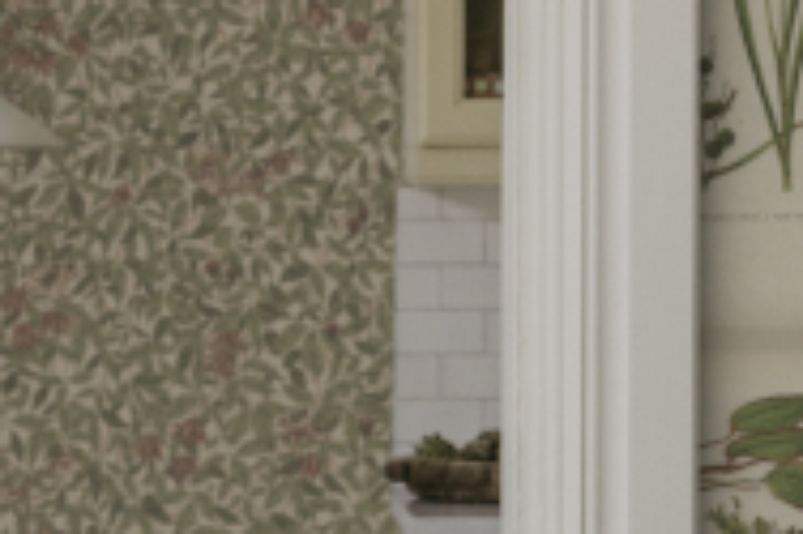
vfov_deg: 4.9
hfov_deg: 7.4
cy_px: 350
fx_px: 6218
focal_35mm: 279
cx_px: 120
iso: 500
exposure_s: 1/40
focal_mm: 35
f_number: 5
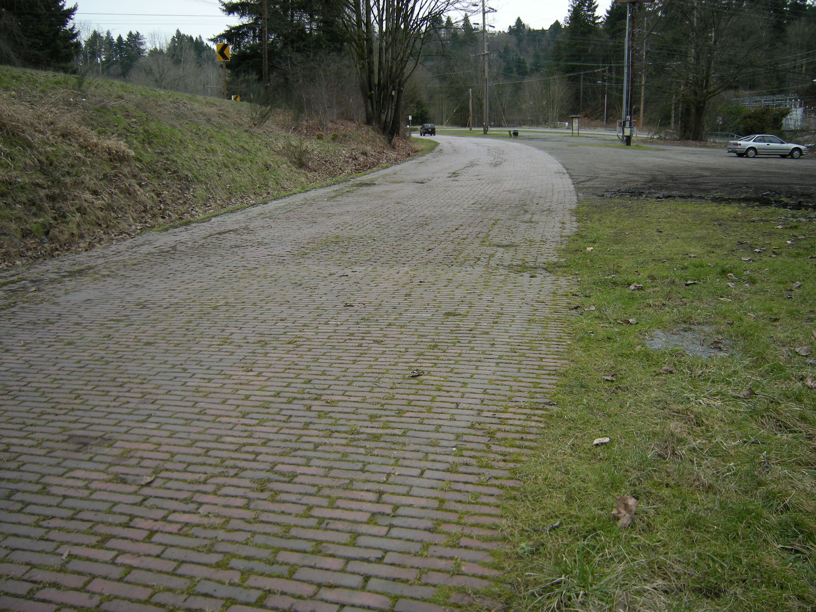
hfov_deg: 63.4
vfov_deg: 49.7
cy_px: 306
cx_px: 408
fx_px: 660
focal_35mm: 28
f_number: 2.8
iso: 64
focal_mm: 4.7
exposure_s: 1/177
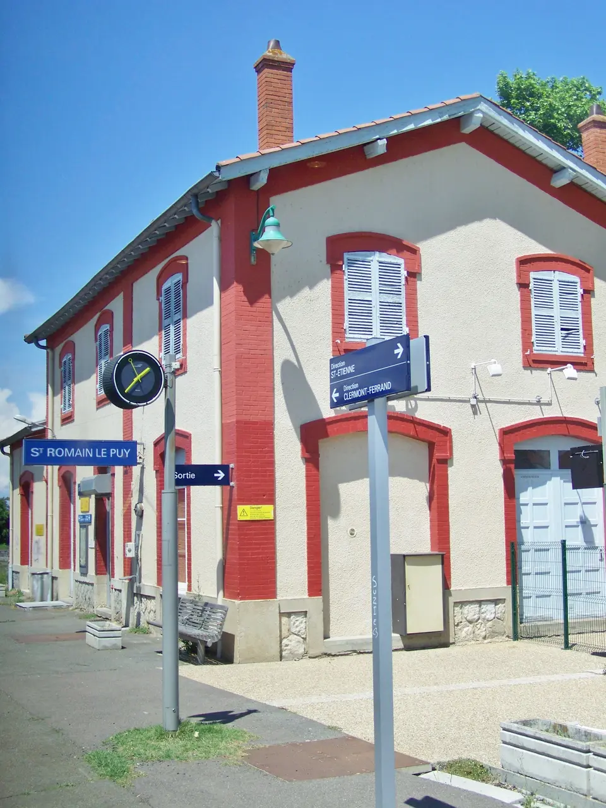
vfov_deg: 41.2
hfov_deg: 31.5
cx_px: 303
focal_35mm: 46
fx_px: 1074
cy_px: 404
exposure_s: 1/320
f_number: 2.8
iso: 80
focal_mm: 7.6
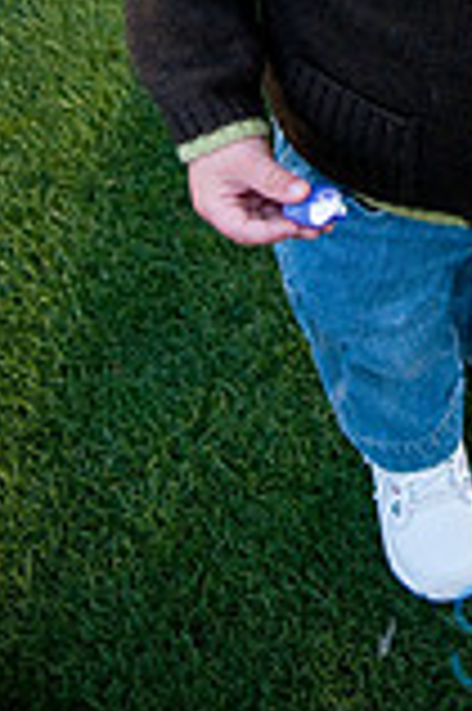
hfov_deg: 18.2
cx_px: 488
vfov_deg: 25.1
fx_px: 1427
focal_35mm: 72
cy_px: -148
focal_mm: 17
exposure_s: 1/125
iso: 500
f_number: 3.2
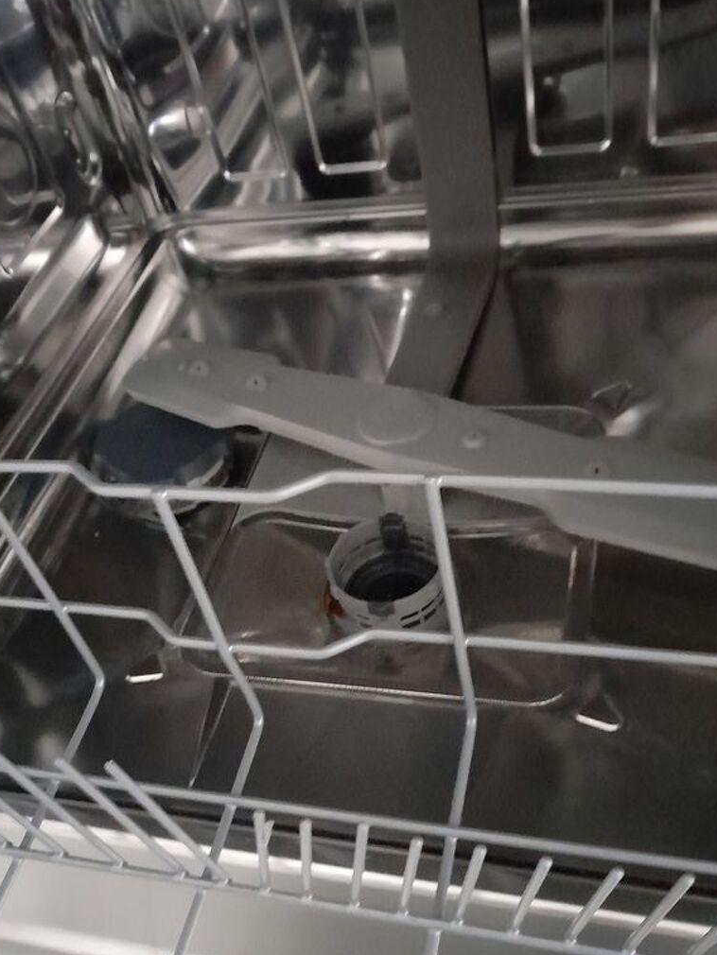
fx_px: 911
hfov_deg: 43.0
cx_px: 355
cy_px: 550
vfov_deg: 55.1
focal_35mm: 33
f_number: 2
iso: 2000
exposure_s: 1/10
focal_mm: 4.6
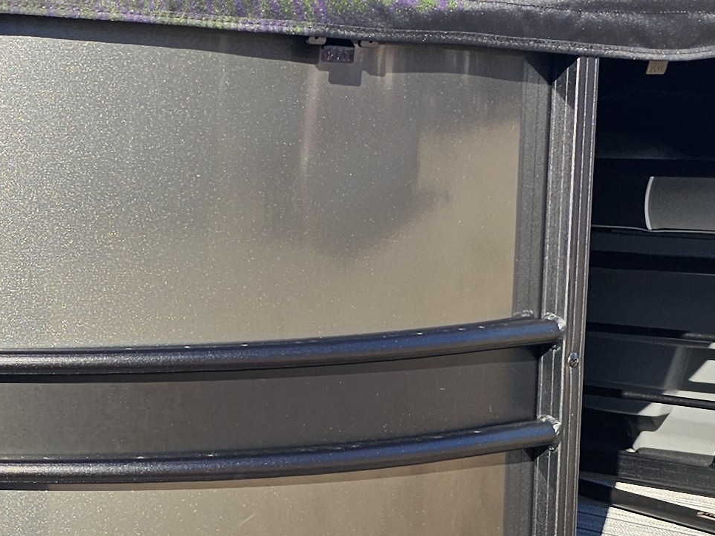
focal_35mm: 95
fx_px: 1962
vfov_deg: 15.5
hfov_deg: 19.6
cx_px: -104
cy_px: 365
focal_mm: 6.3
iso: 10
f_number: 1.7
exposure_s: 1/404
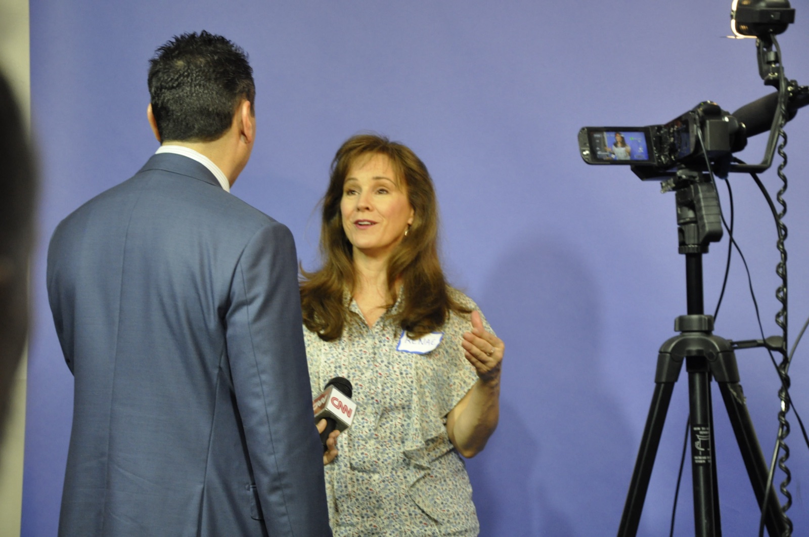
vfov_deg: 13.0
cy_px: 268
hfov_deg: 19.5
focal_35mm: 105
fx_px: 2356
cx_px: 404
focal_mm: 70
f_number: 5.3
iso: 1250
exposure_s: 1/50
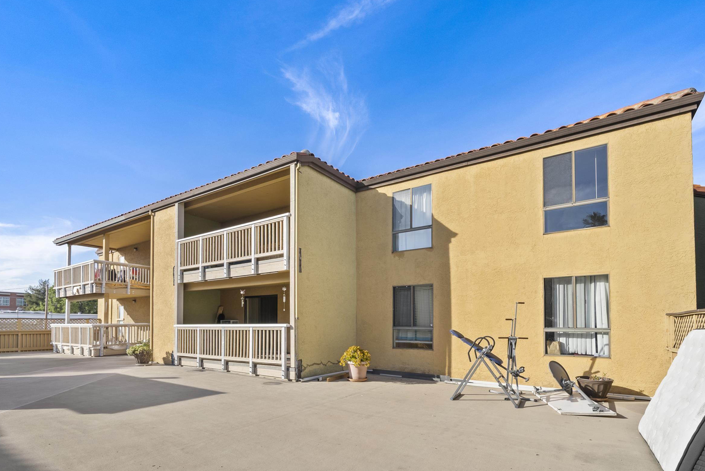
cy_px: 243
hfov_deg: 96.6
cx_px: 334
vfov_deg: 73.8
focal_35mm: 16
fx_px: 314
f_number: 9
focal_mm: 15
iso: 400
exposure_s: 1/160
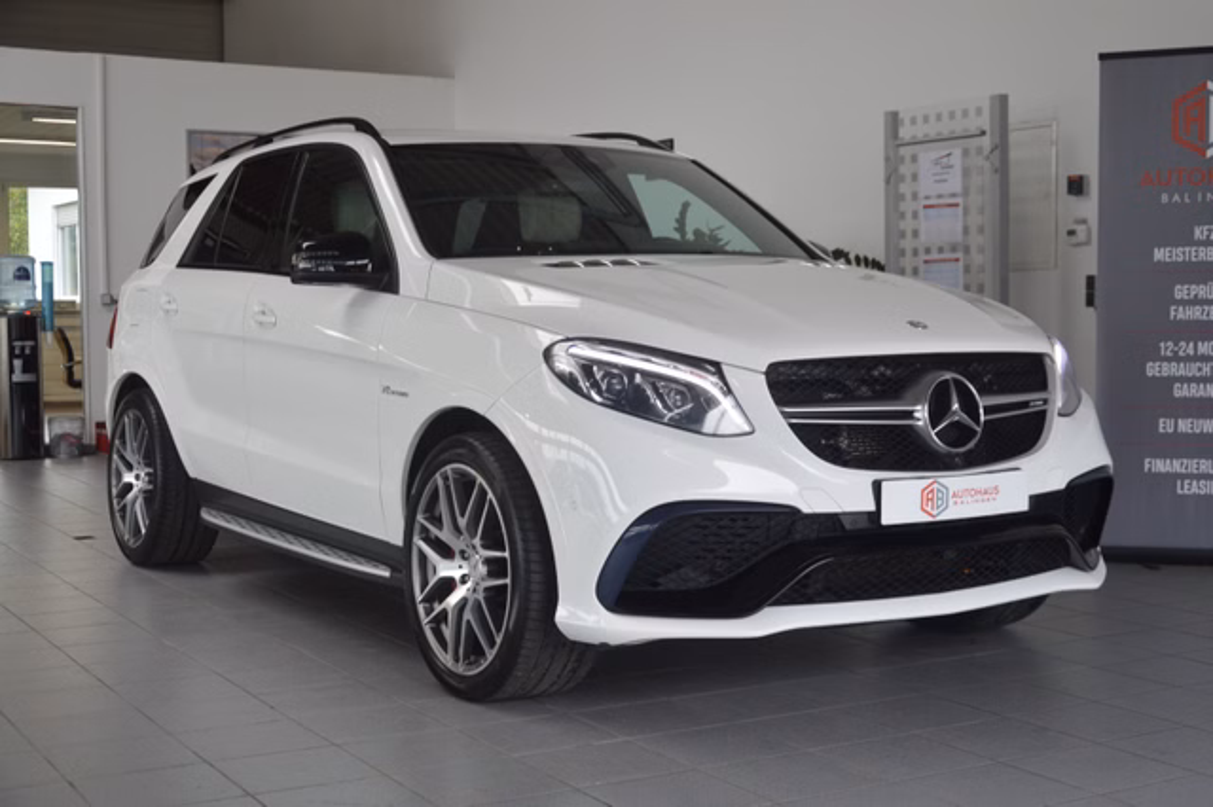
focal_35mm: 51
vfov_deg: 26.5
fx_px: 1717
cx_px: 606
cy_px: 404
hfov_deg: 38.9
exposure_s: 1/60
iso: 400
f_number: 4.2
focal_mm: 34
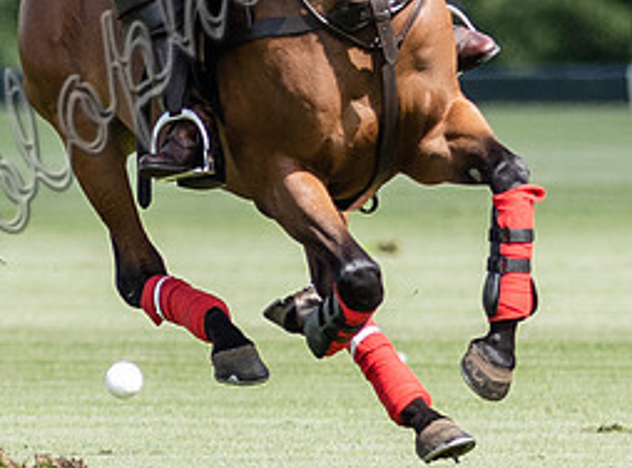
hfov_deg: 0.8
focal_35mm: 2421
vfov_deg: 0.6
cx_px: 199
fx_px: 43993
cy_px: 70
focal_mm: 300
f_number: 2.8
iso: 250
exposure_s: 1/4000
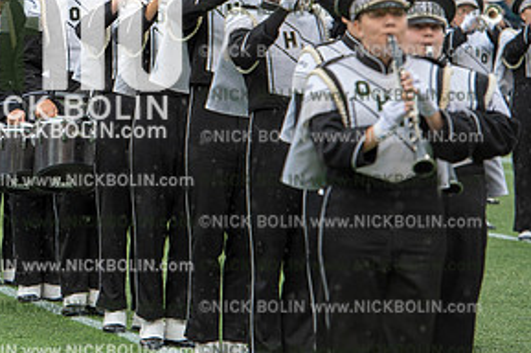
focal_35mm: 321
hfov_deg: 6.4
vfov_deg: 4.3
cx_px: 51
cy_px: 51
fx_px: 4729
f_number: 4
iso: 400
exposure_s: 1/500
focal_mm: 160
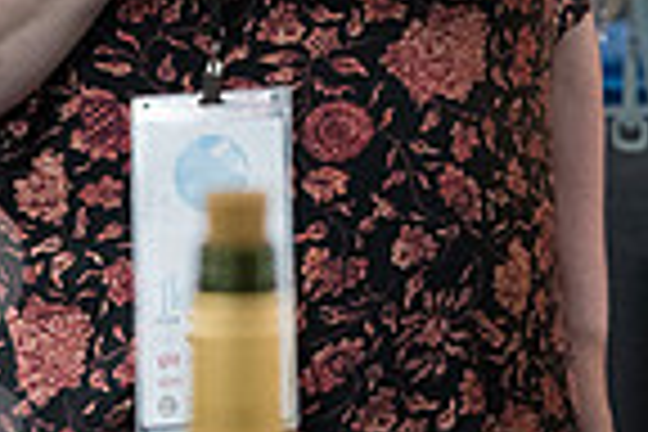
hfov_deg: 5.6
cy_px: -304
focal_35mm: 370
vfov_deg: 3.7
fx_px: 6659
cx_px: 526
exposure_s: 1/250
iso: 4000
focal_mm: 92
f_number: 5.6
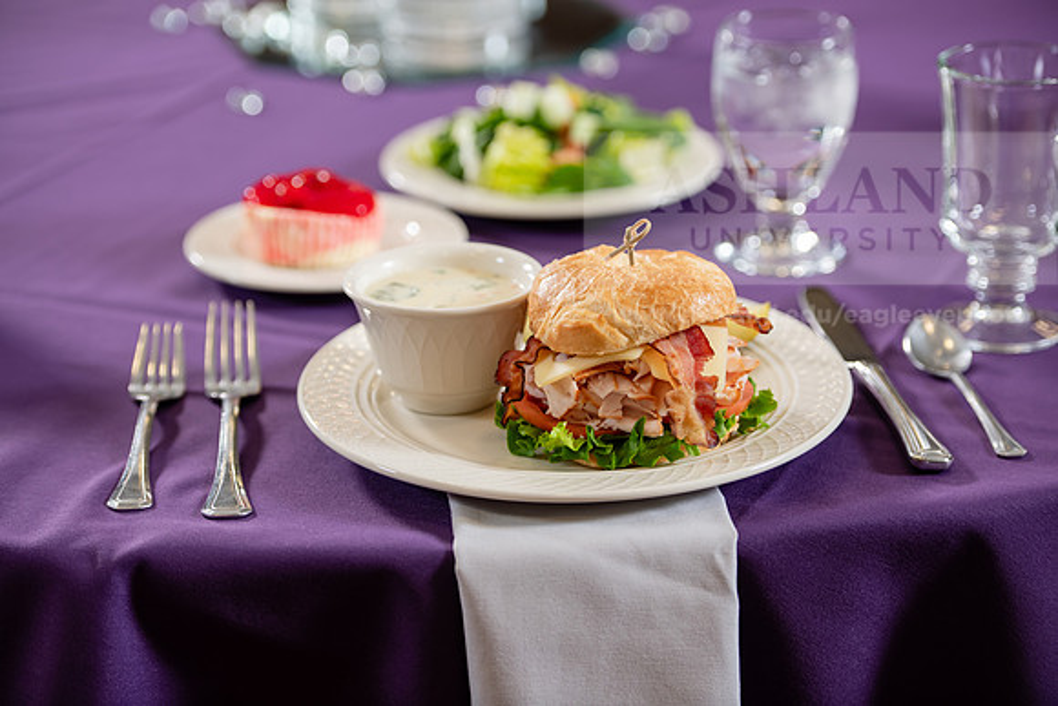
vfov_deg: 13.7
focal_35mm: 100
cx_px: 529
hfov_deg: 20.4
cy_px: 353
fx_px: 2939
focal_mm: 100
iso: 250
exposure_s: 1/160
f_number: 3.2
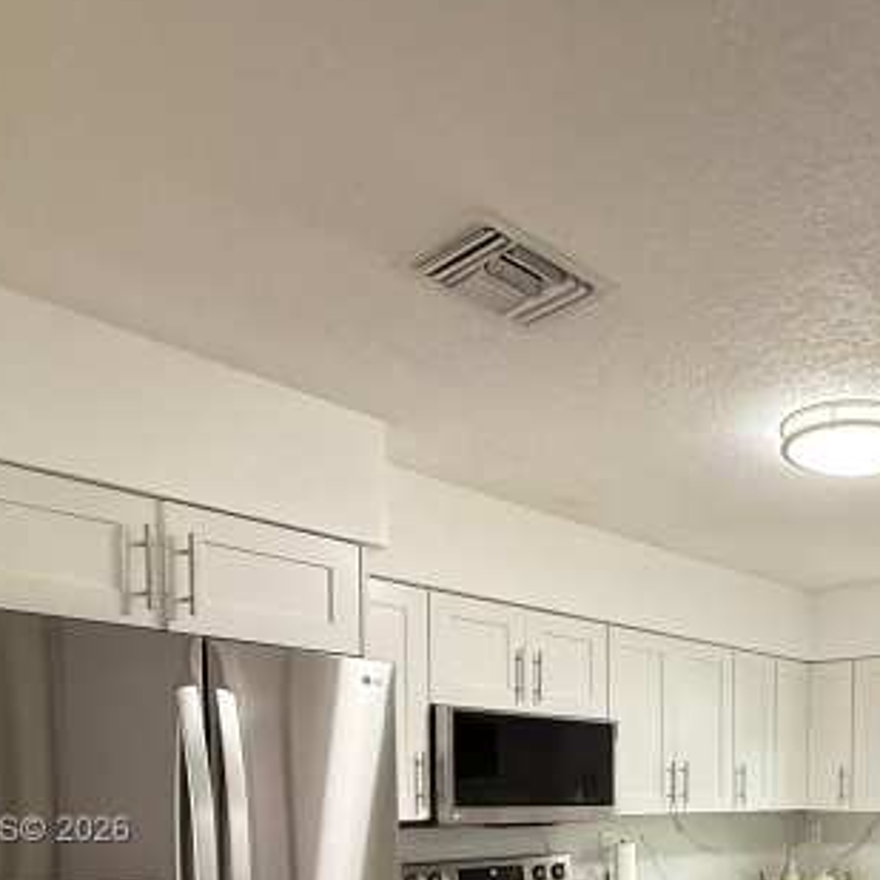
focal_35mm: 32
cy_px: 832
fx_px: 920
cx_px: 826
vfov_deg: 45.1
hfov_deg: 45.3
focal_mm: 2.22
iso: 640
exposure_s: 1/120
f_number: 2.2
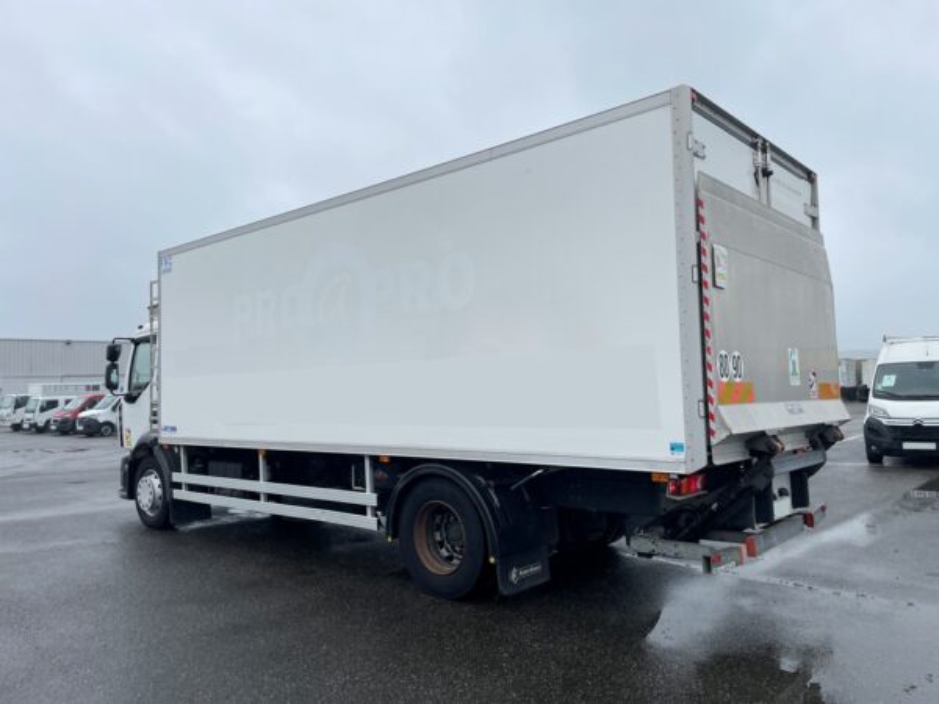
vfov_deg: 53.1
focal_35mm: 26
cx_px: 470
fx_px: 705
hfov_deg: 67.3
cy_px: 352
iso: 32
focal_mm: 4.2
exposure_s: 1/1159
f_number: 1.6
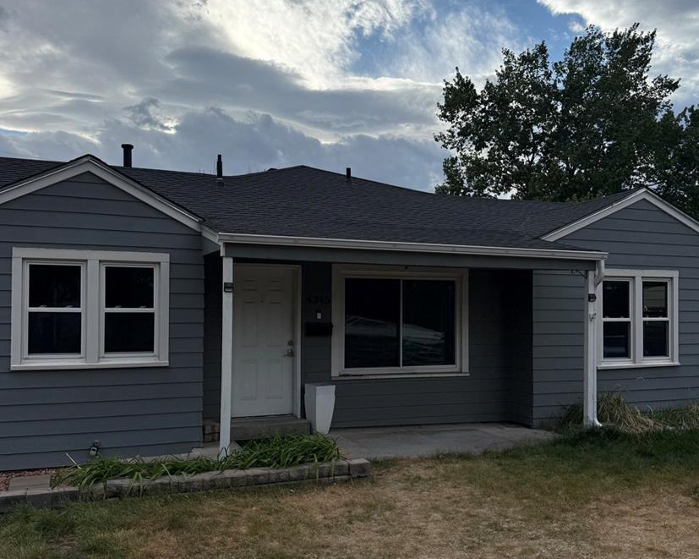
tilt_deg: +0.7
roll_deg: -0.7
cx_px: 353
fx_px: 703
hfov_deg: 52.9
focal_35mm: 34
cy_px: 298
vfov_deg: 43.3
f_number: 1.78
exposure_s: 1/6711
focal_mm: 6.76
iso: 80
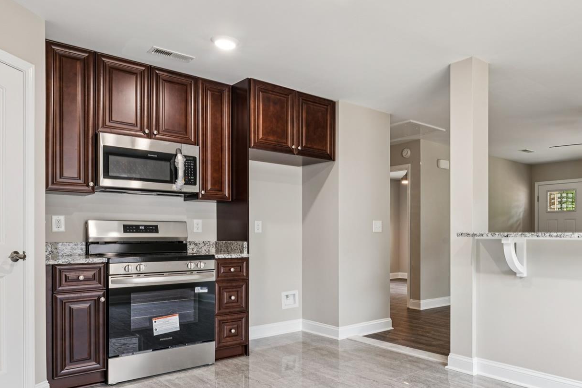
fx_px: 453
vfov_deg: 46.1
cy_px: 235
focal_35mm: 28
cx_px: 402
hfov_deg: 63.3
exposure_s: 1
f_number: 13
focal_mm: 16.6
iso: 100
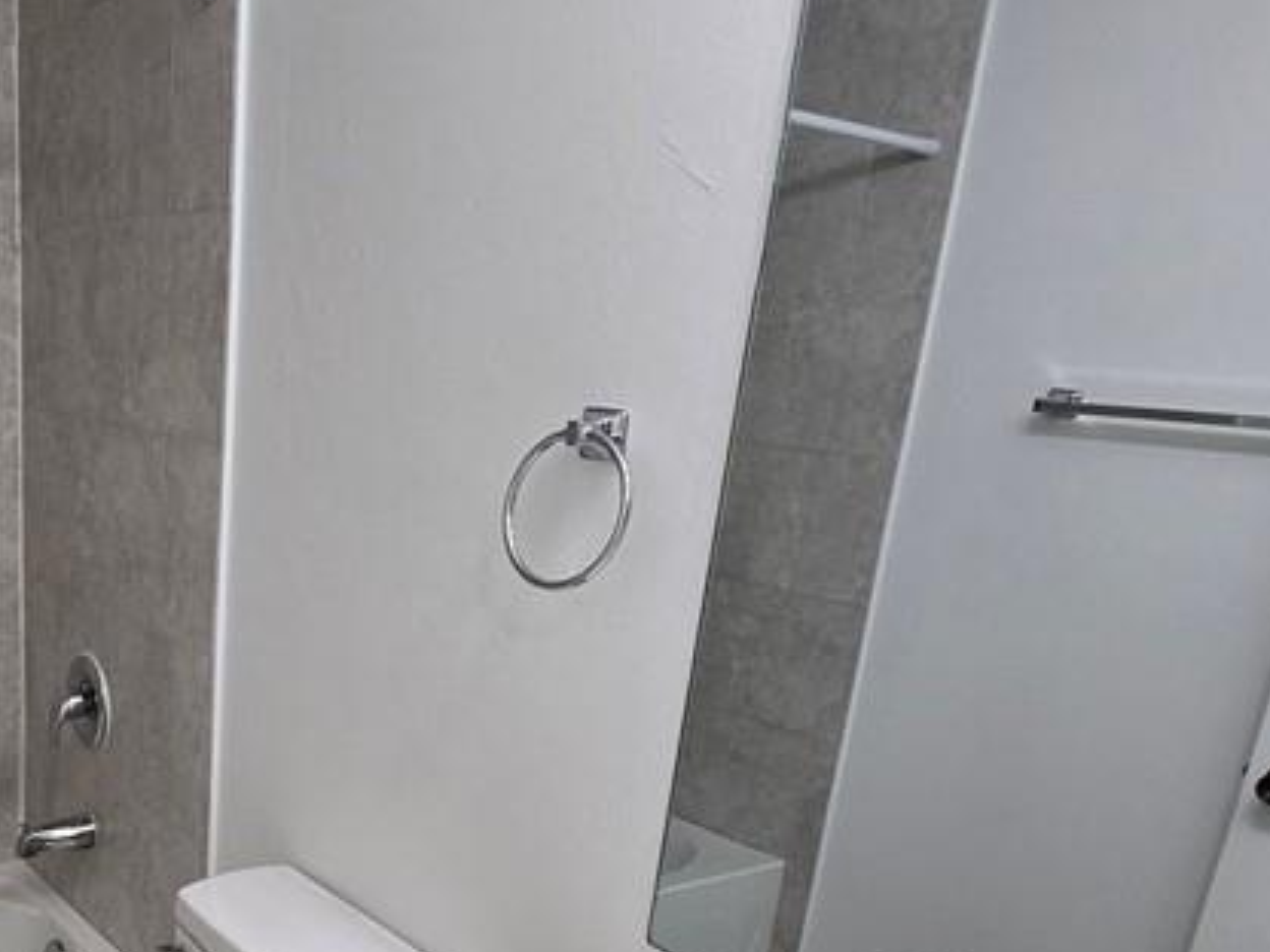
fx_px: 1174
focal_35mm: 32
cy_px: 778
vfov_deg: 42.0
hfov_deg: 54.1
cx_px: 314
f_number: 2.2
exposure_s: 1/60
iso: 100
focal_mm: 2.2
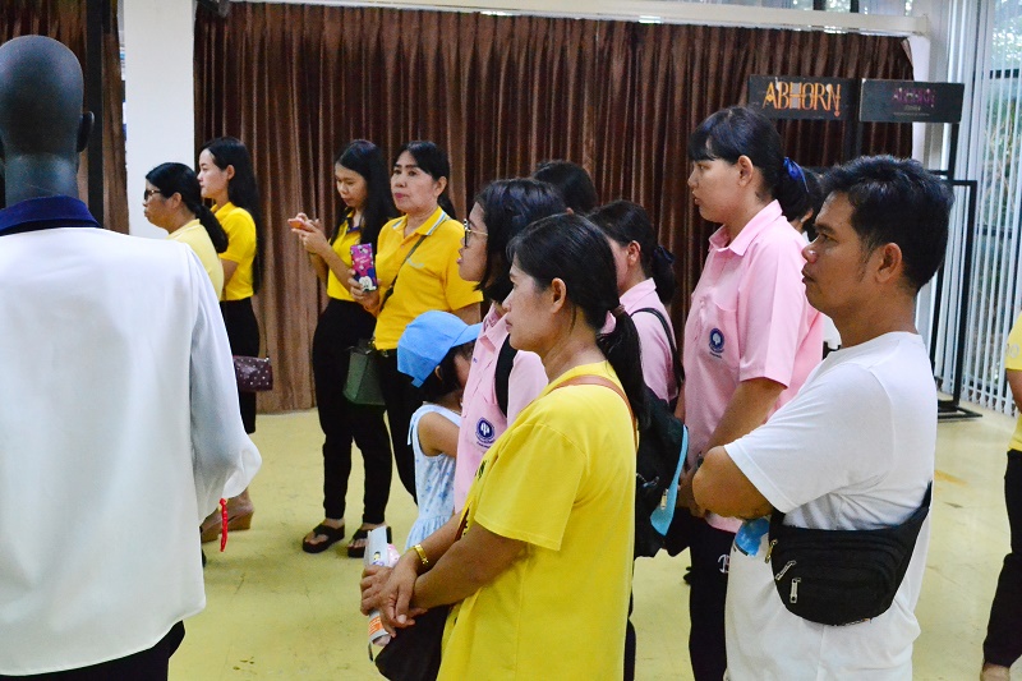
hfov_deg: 46.4
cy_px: 340
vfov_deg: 31.9
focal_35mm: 42
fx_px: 1192
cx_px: 511
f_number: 7.1
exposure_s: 1/200
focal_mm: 28
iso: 6400
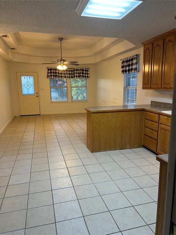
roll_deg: -0.2
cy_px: 118
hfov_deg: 53.1
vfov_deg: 67.3
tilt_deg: -12.5
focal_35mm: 26
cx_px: 88
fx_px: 176
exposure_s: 1/60
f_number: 1.6
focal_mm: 5.96
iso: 125
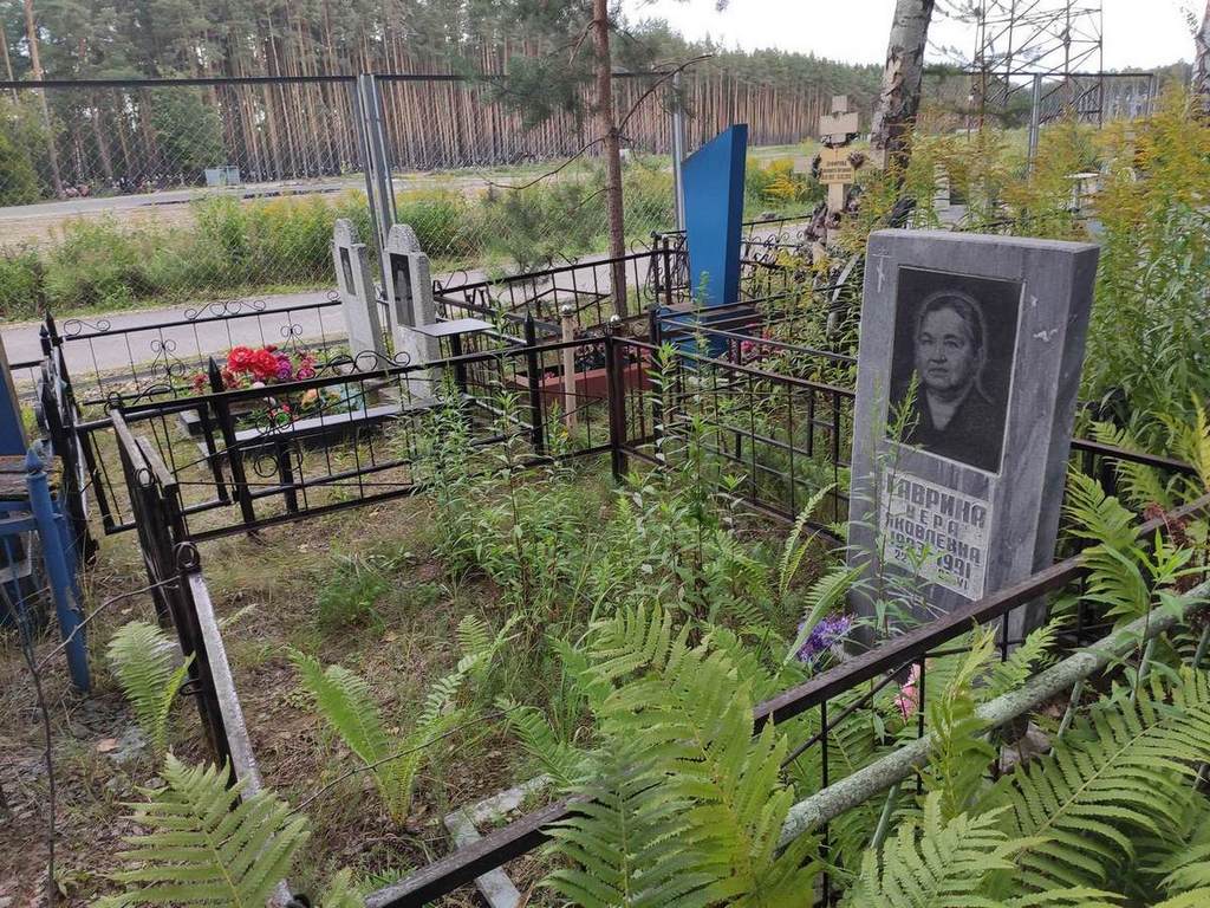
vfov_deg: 53.1
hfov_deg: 67.3
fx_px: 909
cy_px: 454
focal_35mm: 26
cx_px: 605
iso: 125
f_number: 1.75
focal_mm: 4.77
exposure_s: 1/120
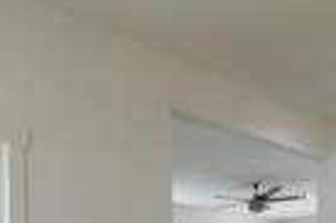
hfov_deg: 35.3
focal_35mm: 56
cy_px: 277
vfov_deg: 22.1
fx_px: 522
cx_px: 113
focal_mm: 11
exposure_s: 1/125
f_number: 6.3
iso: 1000
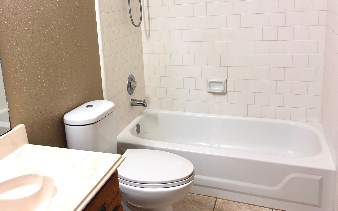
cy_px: 63
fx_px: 322
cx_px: 126
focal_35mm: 35
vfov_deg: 35.7
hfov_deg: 54.7
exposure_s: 1/120
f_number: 1.6
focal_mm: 5.96
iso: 125
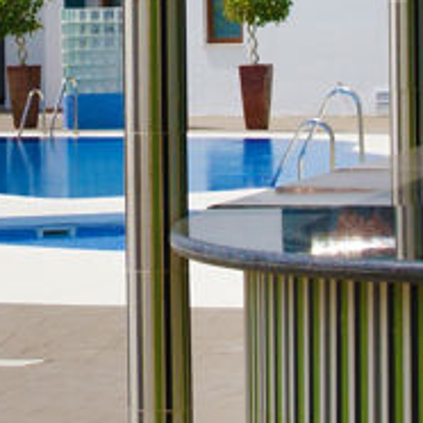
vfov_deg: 8.8
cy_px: -86
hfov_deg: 8.8
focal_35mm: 197
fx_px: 2724
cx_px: 43
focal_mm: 28
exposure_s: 1/320
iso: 100
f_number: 9
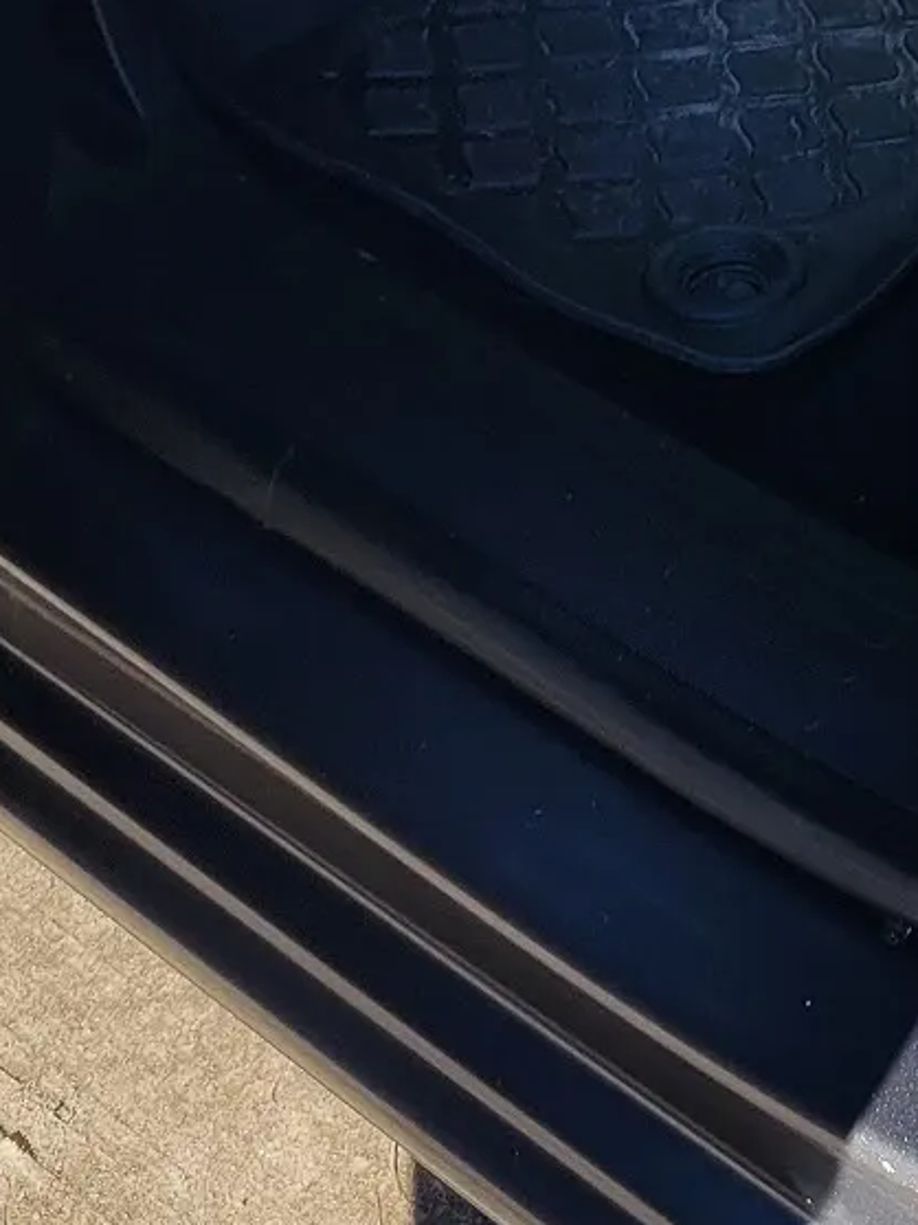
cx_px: 1127
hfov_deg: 15.1
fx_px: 3326
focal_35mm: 94
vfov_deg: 18.4
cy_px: -637
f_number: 1.8
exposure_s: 1/734
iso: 40
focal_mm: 5.4
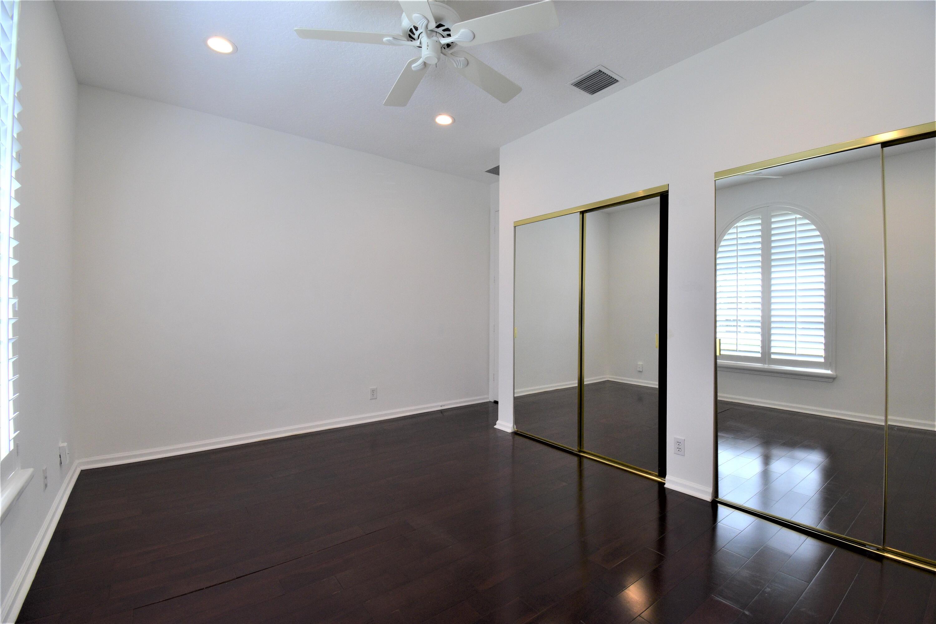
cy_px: 312
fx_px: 390
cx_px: 468
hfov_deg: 100.4
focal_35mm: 15
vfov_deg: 77.3
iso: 400
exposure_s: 1/80
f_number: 8
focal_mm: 10
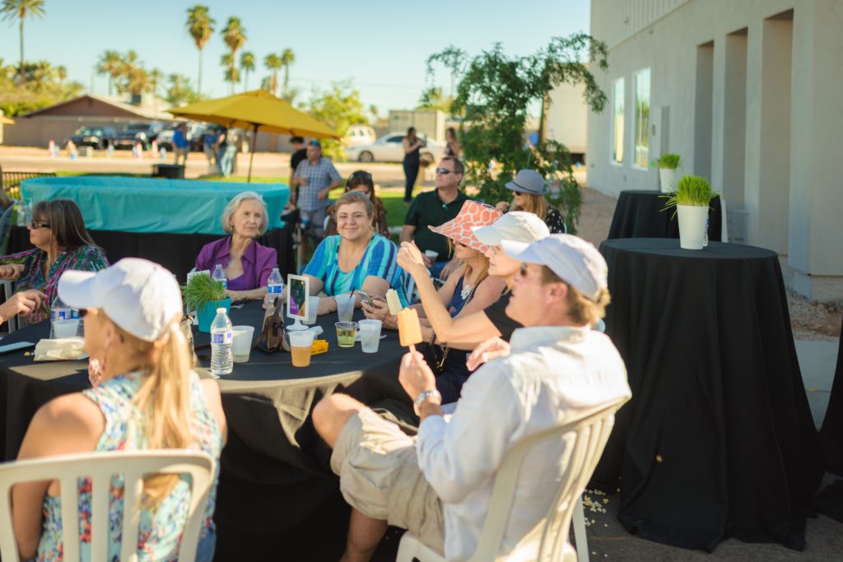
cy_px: 281
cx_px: 422
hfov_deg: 54.4
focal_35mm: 35
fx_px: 820
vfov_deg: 37.9
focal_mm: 35
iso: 220
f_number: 1.6
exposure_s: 1/8000
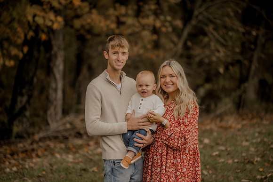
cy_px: 91
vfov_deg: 8.1
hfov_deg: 12.1
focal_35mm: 170
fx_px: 1289
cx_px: 136
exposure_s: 1/125
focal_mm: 170
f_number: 2.8
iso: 250
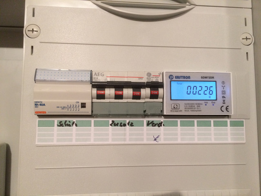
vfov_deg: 48.2
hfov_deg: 61.7
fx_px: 219
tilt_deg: +3.1
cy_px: 98
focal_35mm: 29
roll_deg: +1.2
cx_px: 130
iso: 250
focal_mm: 4.15
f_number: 2.2
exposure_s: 1/33
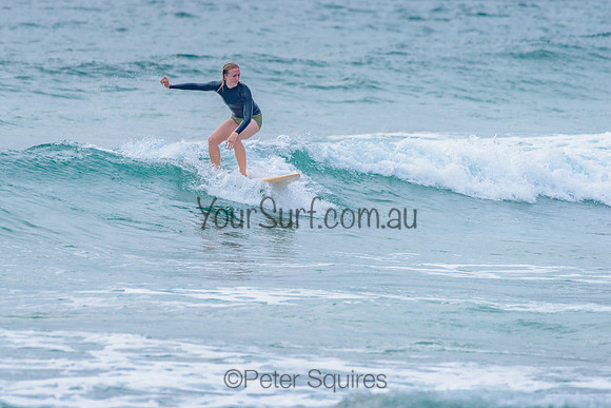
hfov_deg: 3.4
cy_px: 174
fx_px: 10402
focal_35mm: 613
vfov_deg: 2.2
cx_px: 249
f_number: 5.6
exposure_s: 1/2000
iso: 280
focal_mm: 500
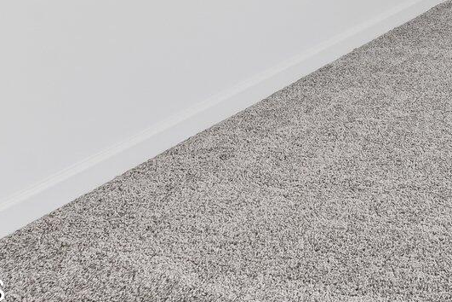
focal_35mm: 54
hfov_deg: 23.1
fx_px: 678
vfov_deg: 19.2
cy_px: -238
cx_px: 783
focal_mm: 14
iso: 100
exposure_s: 1/60
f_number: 8
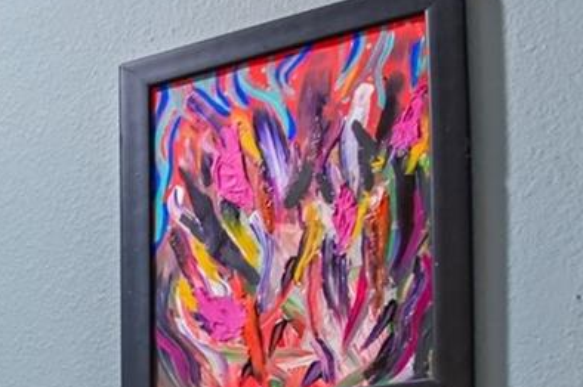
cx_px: -222
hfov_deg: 25.5
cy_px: 653
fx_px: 1052
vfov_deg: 17.7
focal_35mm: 65
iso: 400
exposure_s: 1/13
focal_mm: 16
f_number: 8
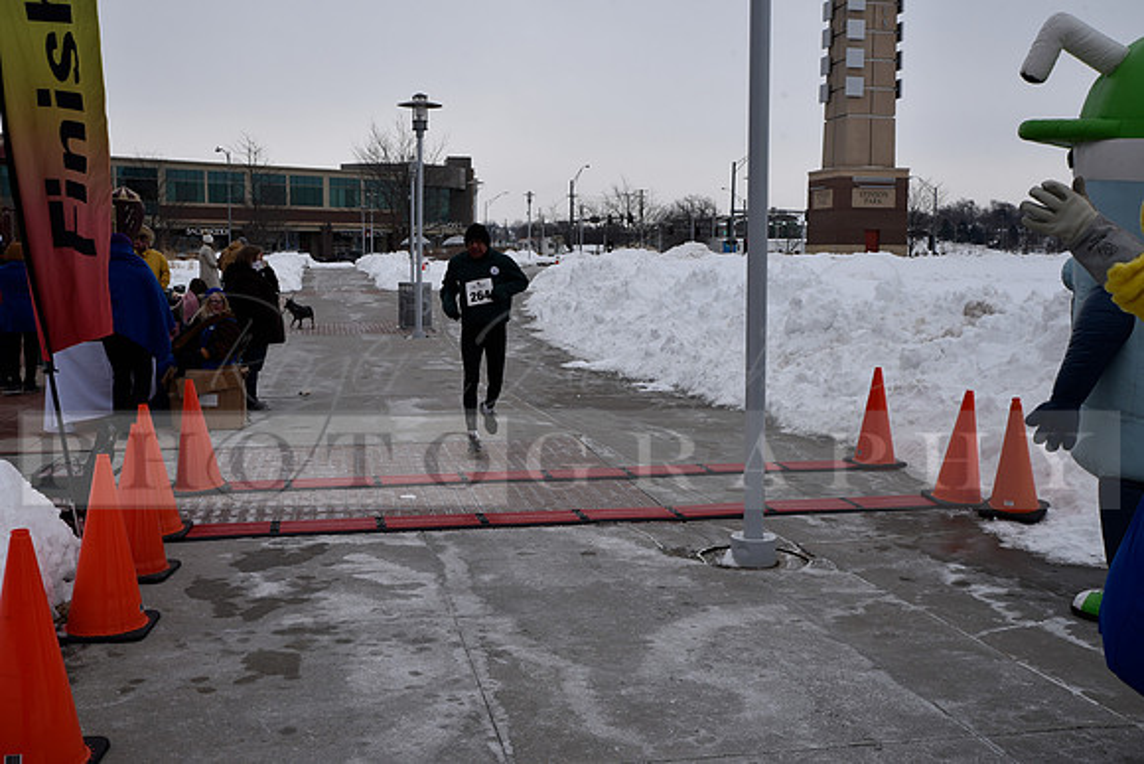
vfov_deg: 36.9
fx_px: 1144
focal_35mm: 36
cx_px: 572
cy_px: 382
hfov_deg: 53.1
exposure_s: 1/500
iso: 400
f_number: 11
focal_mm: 36
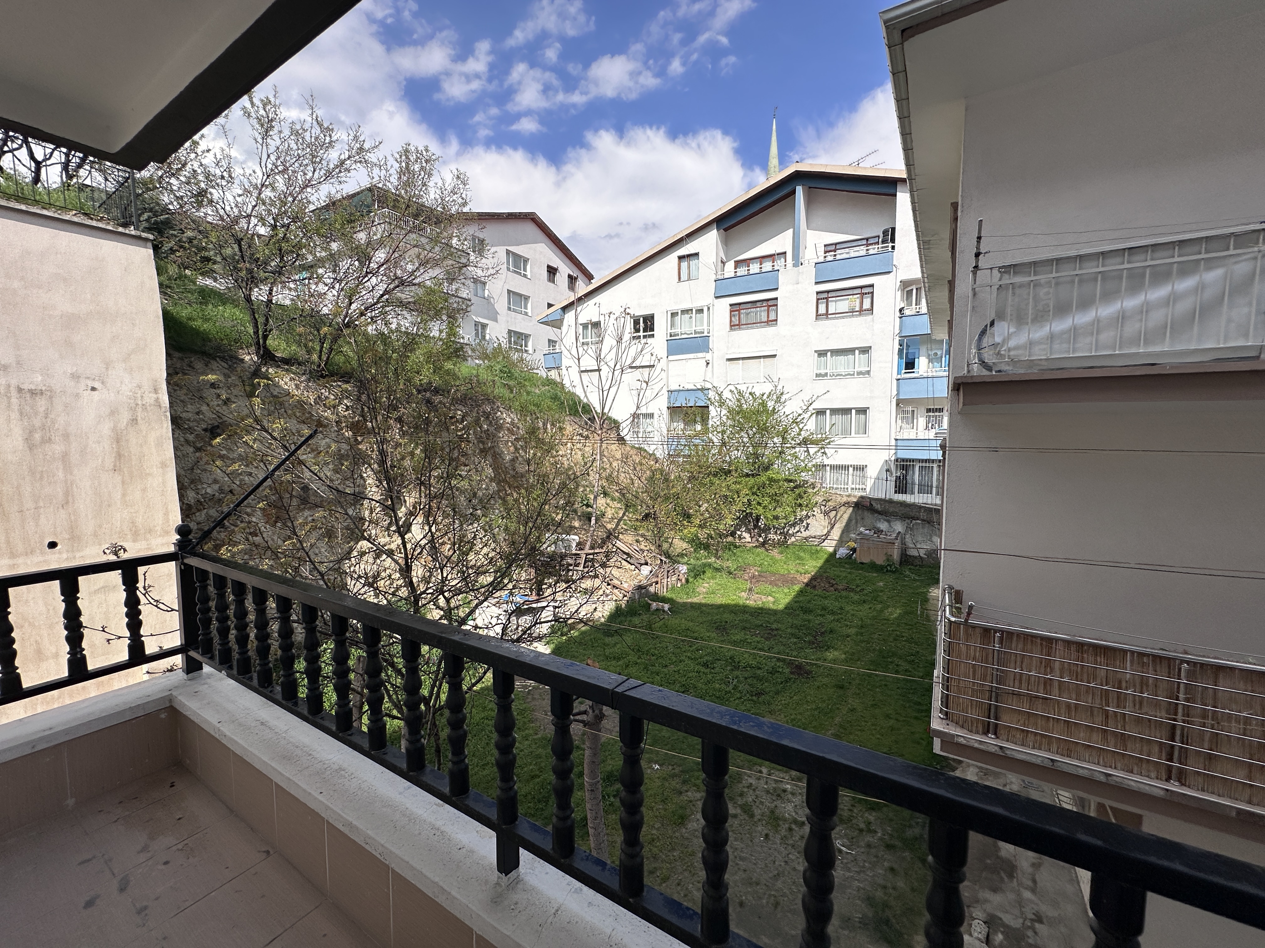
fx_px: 512
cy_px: 474
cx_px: 632
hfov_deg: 102.1
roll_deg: +0.4
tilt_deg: -4.3
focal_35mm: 14
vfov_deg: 85.7
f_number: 2.2
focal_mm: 2.22
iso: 50
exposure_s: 1/2817
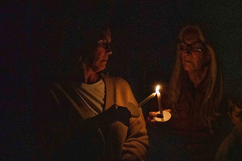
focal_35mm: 78
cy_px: 59
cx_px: 88
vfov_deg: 17.5
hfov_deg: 25.9
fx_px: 524
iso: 8000
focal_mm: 61
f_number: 6.3
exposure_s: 1/40
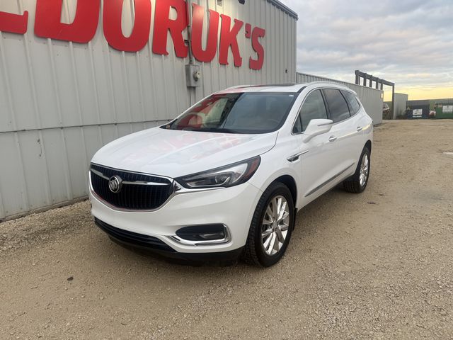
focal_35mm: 24
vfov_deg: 56.8
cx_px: 226
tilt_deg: -9.4
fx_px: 314
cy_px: 170
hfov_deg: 71.6
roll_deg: +2.3
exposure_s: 1/246
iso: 64
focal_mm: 6.76
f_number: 1.78
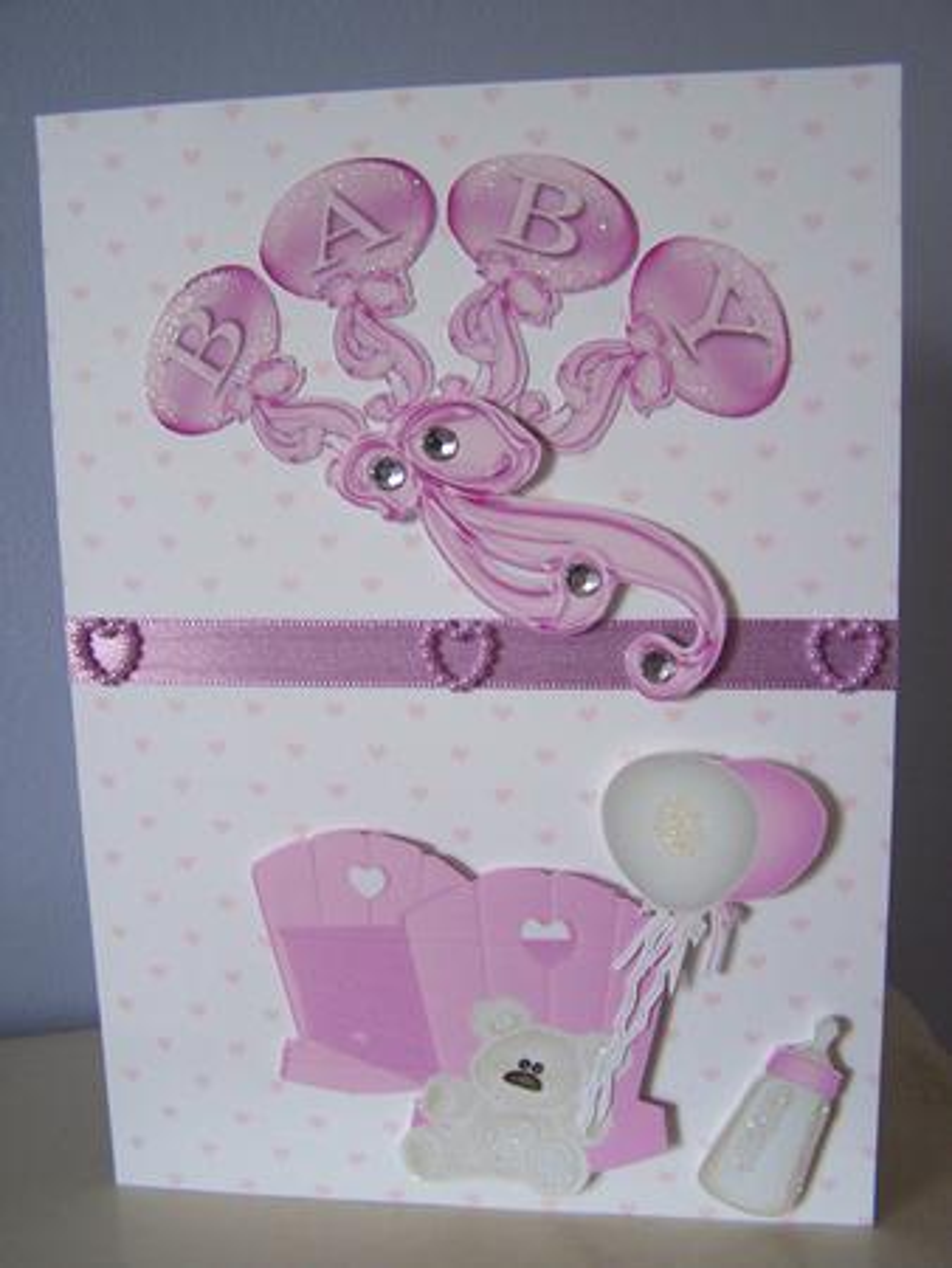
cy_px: 634
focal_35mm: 38
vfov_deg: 49.0
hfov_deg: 37.8
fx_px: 1392
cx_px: 476
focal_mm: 6.3
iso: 140
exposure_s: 1/30
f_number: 2.8
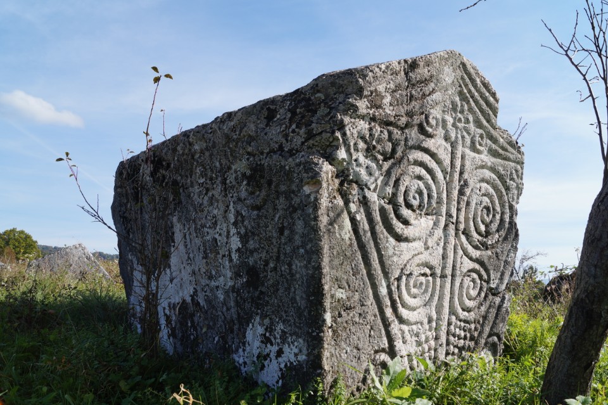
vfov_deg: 47.9
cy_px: 202
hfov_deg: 67.4
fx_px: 456
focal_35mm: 27
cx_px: 304
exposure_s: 1/160
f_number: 10
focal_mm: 18
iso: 100
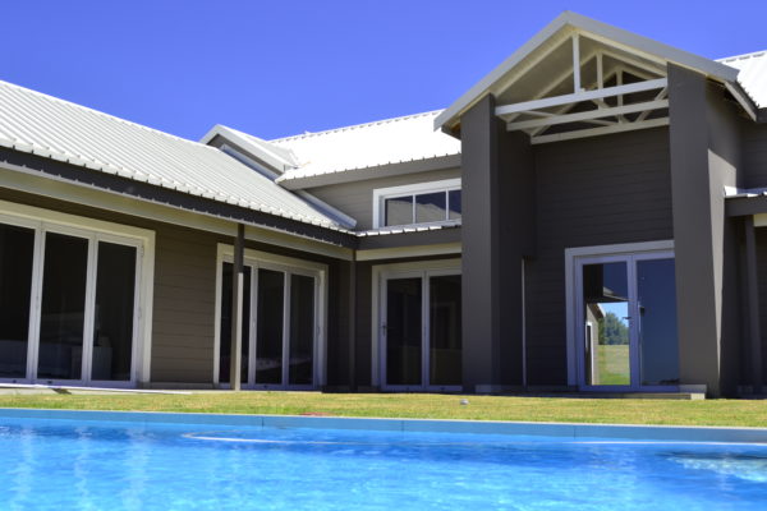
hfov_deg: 46.4
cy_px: 256
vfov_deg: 31.9
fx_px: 895
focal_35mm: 42
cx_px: 384
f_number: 8
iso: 200
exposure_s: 1/320
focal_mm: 28
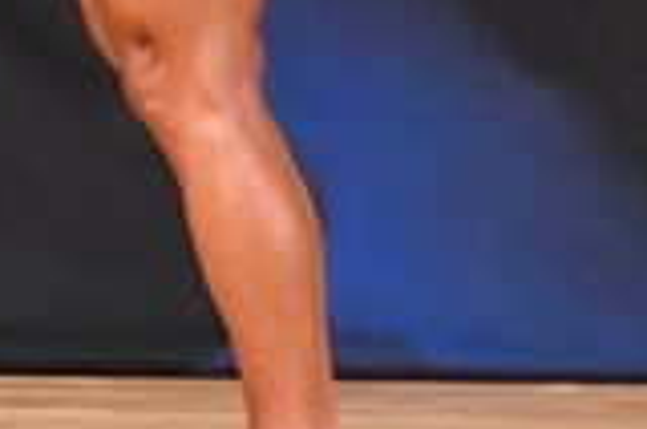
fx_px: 23479
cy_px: -259
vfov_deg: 1.0
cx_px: -34
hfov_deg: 1.6
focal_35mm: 1309
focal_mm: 180
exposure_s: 1/400
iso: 6400
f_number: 5.6
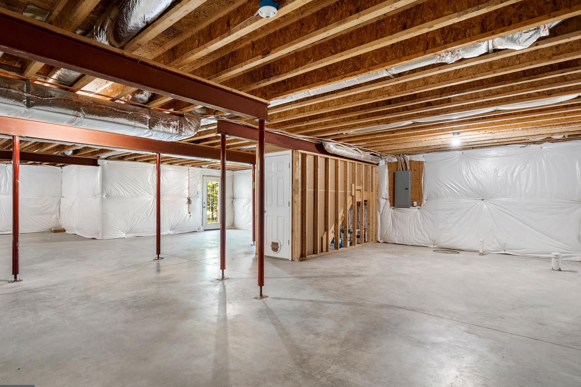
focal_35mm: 18
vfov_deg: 67.3
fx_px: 290
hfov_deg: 89.9
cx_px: 275
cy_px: 202
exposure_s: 1/160
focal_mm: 17
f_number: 6.3
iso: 1250
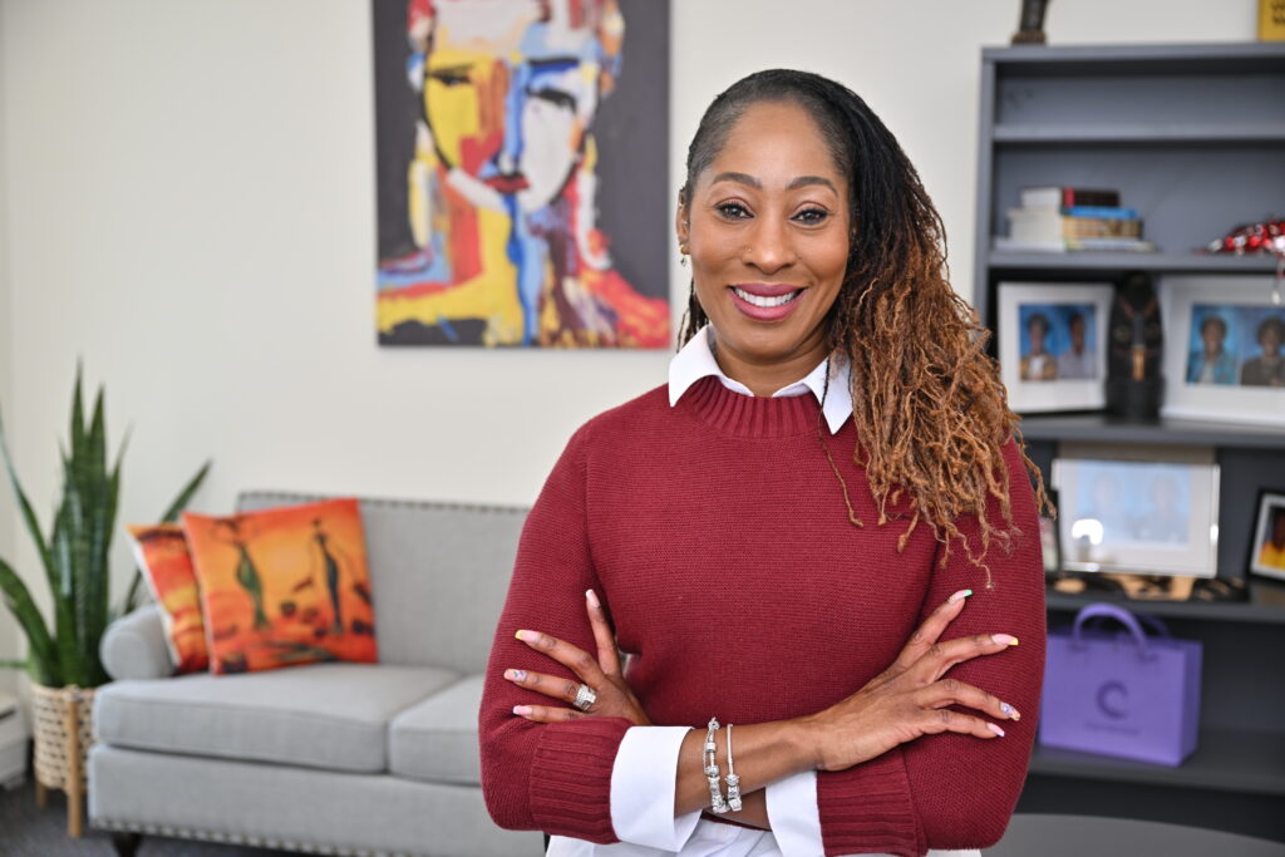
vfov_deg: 29.3
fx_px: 1642
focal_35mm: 46
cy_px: 428
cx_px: 642
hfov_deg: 42.7
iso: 160
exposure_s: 1/125
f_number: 3.5
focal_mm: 46
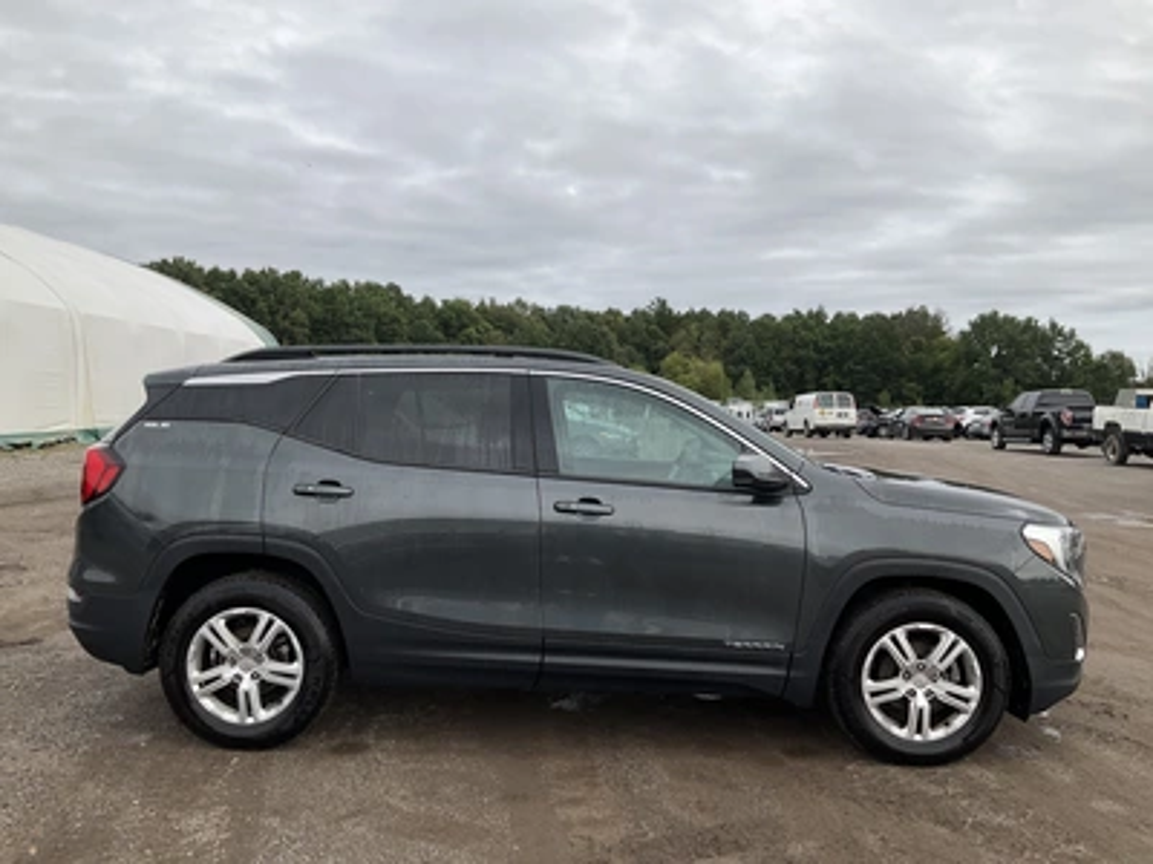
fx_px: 966
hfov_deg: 61.7
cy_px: 432
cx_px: 576
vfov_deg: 48.2
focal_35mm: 29
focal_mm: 3
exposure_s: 1/1730
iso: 25
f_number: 1.8
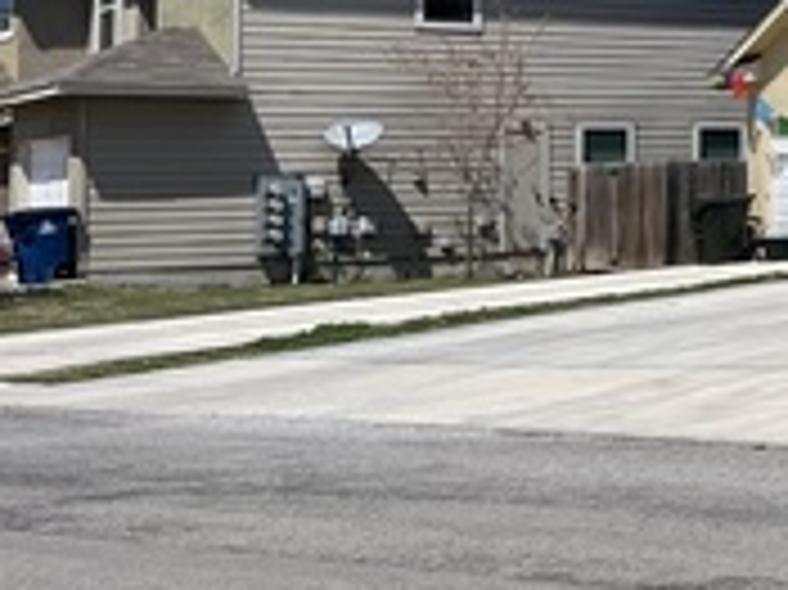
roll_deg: +1.8
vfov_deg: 15.3
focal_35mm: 95
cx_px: 1436
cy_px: 0
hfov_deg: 16.9
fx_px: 2161
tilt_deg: +4.4
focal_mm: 5.1
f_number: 1.6
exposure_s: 1/6579
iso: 32
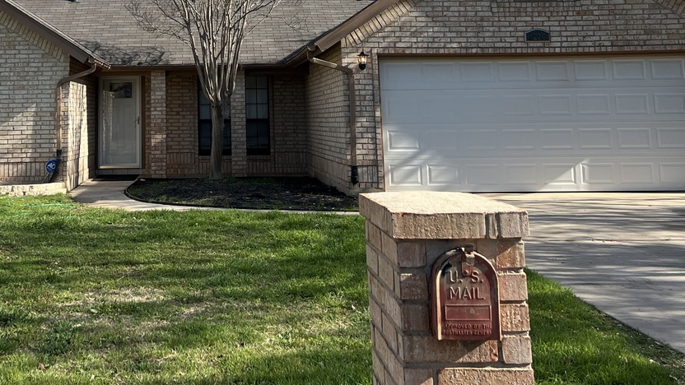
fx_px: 890
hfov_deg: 41.1
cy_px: 2
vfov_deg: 23.4
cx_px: 185
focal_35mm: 49
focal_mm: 5.7
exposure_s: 1/3968
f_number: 1.5
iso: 50
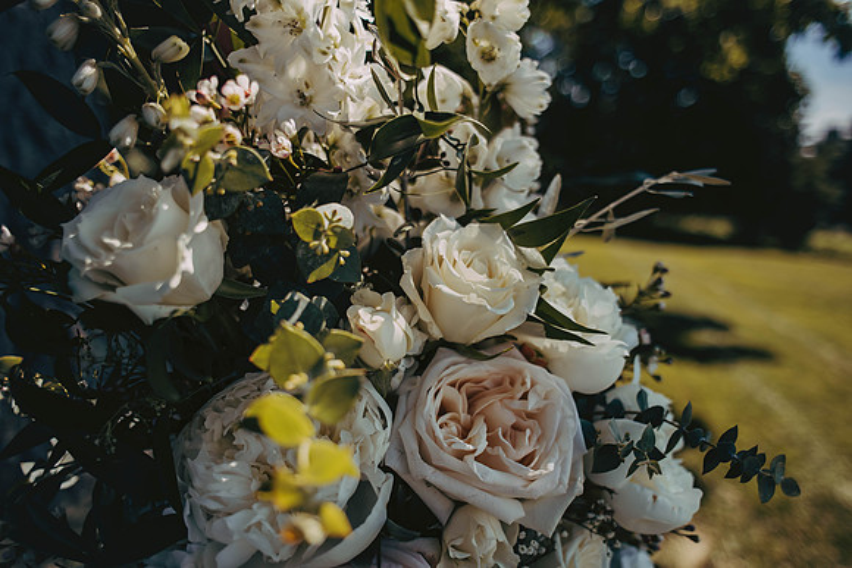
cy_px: 284
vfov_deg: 53.2
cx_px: 426
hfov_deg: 73.7
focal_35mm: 24
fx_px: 568
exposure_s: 1/1600
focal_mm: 24
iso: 160
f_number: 2.8
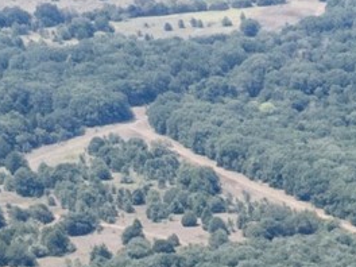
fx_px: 1913
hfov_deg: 9.4
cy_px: 600
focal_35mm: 186
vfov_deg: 7.5
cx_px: 870
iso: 150
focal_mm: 6.72
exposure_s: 1/2000
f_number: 1.7
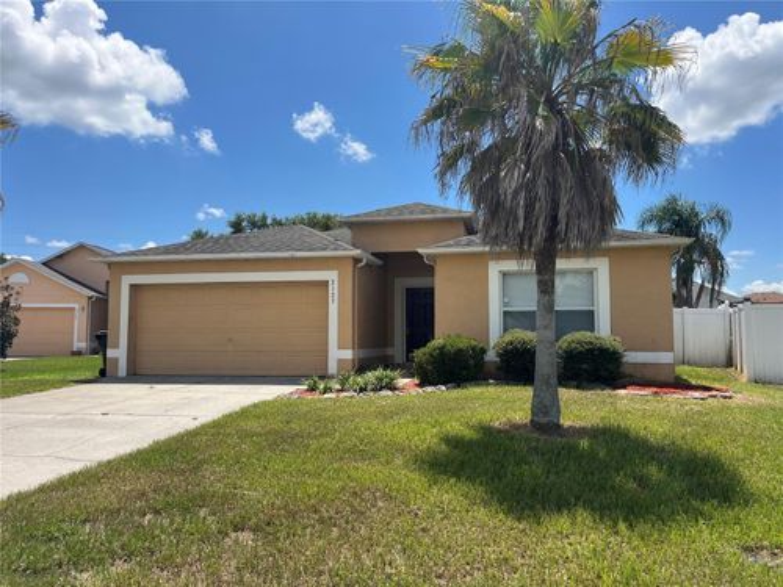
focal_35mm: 26
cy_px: 294
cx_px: 392
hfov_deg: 67.3
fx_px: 588
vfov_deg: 53.1
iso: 50
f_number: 1.6
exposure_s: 1/4016
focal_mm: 5.1
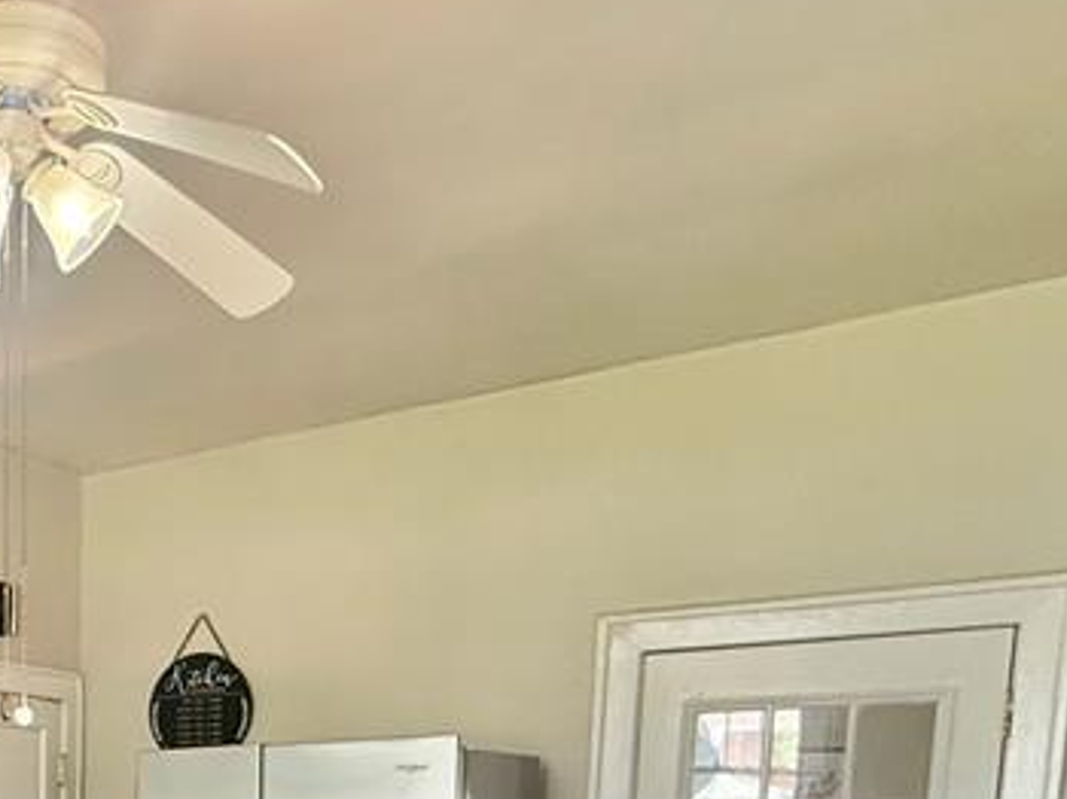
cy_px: 985
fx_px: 1263
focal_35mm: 41
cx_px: -46
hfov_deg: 39.3
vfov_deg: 29.6
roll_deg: +0.3
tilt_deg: -6.5
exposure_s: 1/120
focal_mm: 2.22
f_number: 2.2
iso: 320
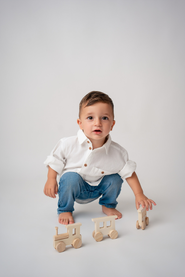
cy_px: 138
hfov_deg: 37.9
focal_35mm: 35
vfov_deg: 54.4
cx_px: 92
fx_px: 270
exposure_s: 1/125
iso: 50
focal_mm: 35
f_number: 4
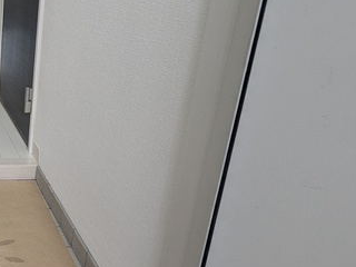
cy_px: 93
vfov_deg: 34.1
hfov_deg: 34.8
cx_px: -79
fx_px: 432
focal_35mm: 42
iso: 62
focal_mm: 1.83
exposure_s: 1/120
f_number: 2.2
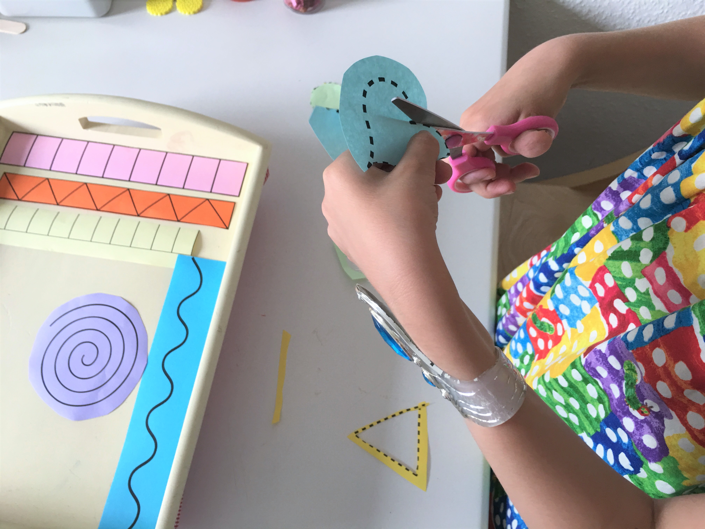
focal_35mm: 29
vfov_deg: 48.2
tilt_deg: -66.6
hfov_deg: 61.7
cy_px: 264
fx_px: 591
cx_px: 352
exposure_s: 1/17
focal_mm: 4.15
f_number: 2.2
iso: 40
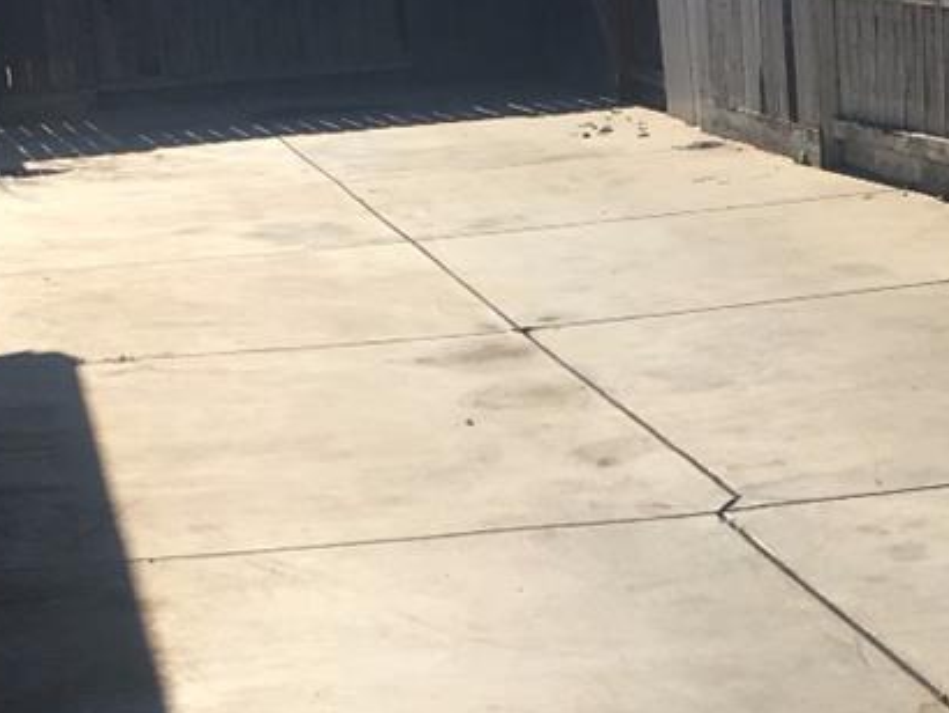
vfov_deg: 13.9
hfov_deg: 18.4
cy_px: 505
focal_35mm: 106
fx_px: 2908
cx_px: 741
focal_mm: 4.15
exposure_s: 1/2653
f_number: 2.2
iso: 25
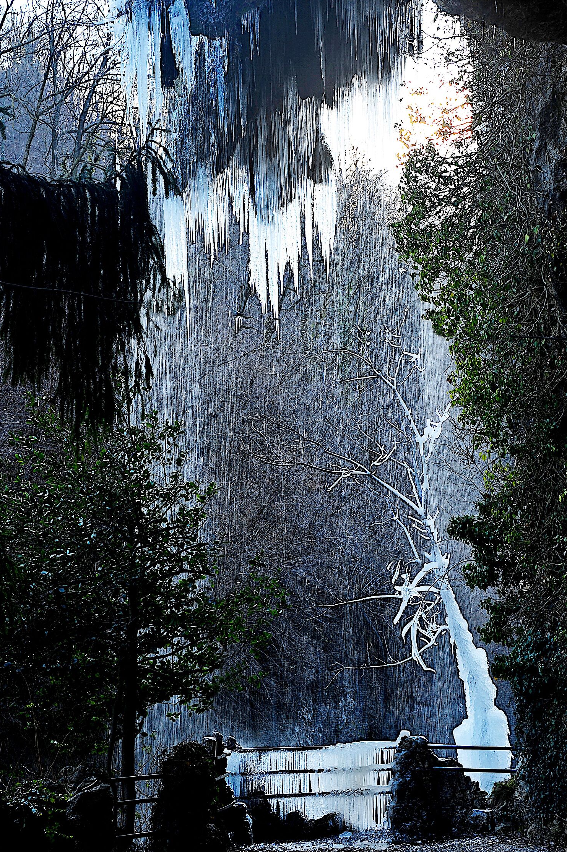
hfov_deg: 16.2
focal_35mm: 84
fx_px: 1987
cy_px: 442
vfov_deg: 24.2
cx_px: 270
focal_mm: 78
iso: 200
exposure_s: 1/25
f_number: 8
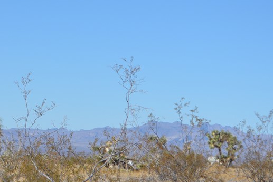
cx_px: 50
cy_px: 129
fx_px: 1313
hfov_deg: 11.8
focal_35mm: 173
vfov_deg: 7.9
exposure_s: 1/2000
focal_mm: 55
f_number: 7.1
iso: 400
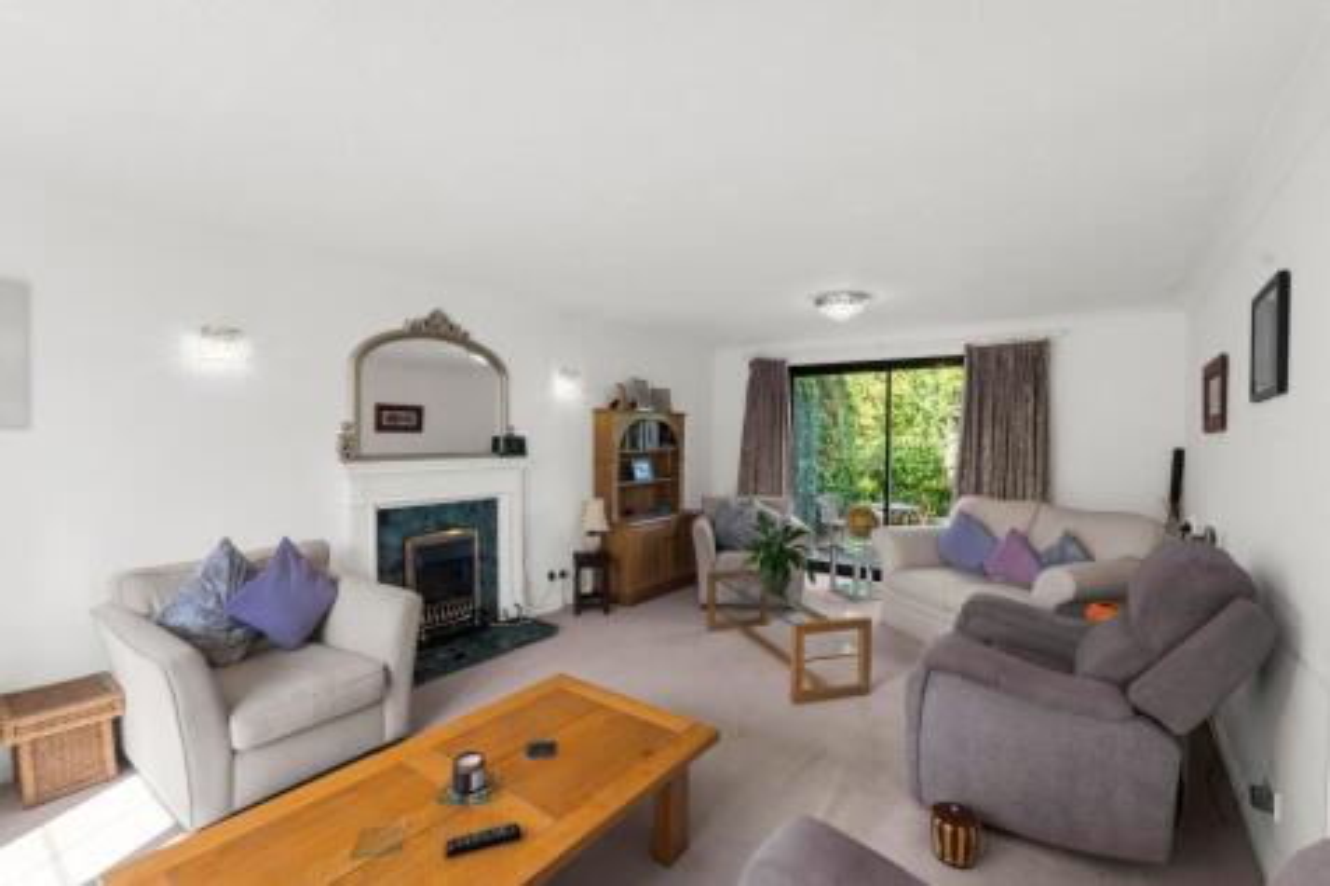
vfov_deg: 73.7
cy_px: 443
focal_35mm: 16
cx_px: 665
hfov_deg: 96.8
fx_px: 591
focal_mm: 16
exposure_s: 1/13
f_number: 8
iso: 320
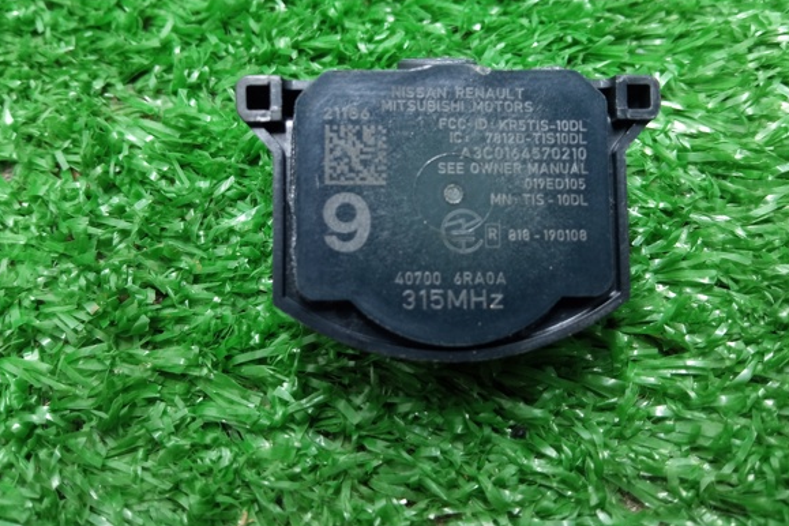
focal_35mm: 31
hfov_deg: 60.3
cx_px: 406
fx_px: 679
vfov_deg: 42.2
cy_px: 216
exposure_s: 1/25
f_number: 2.2
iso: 606
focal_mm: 3.79
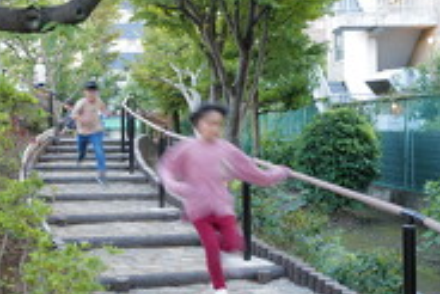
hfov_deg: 32.0
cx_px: 86
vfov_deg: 22.3
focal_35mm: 61
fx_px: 746
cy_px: 133
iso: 100
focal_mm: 28
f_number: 2.5
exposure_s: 1/20
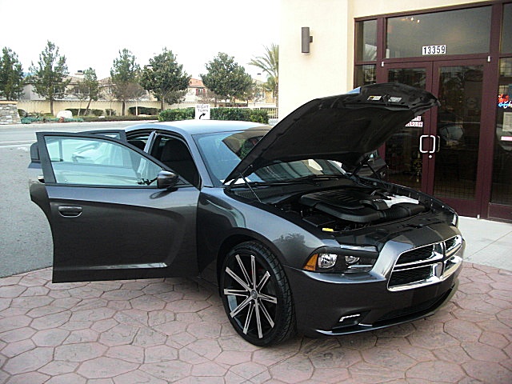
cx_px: 256
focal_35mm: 36
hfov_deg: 51.4
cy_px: 192
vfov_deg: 39.7
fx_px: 532
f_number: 2.8
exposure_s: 1/125
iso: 200
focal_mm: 6.3
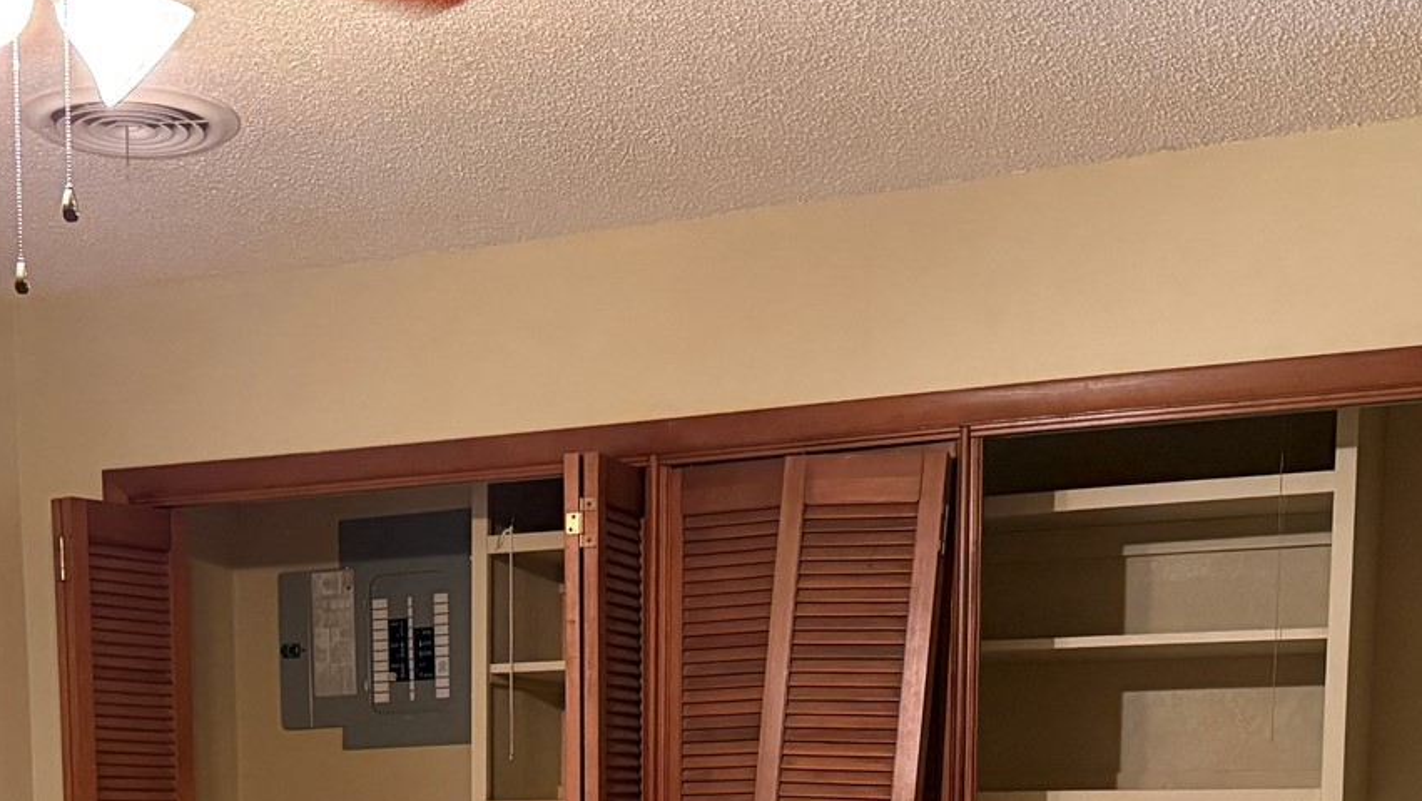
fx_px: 2225
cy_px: 1089
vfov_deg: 18.7
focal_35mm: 59
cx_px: 503
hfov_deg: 35.2
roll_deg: +0.5
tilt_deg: -5.0
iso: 800
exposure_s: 1/60
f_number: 1.78
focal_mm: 6.76
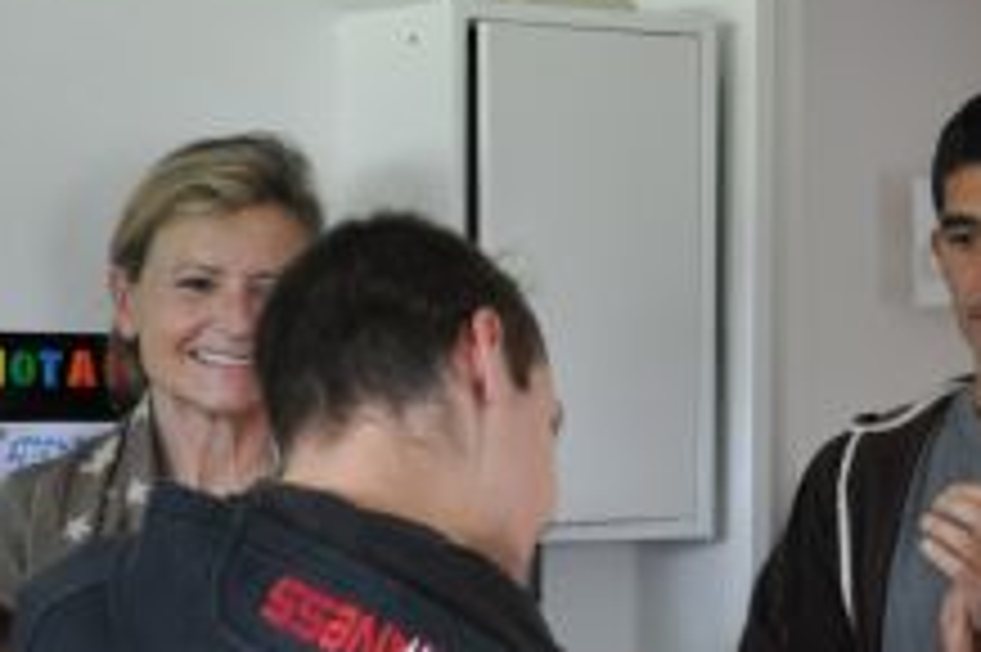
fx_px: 3594
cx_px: 572
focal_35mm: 132
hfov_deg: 15.5
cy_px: 672
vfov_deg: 10.3
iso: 900
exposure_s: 1/30
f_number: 4.2
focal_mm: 30
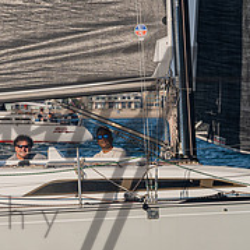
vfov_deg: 7.1
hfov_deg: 7.1
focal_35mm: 247
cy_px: 112
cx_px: -3
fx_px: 2018
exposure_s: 1/2000
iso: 400
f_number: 6.3
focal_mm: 89
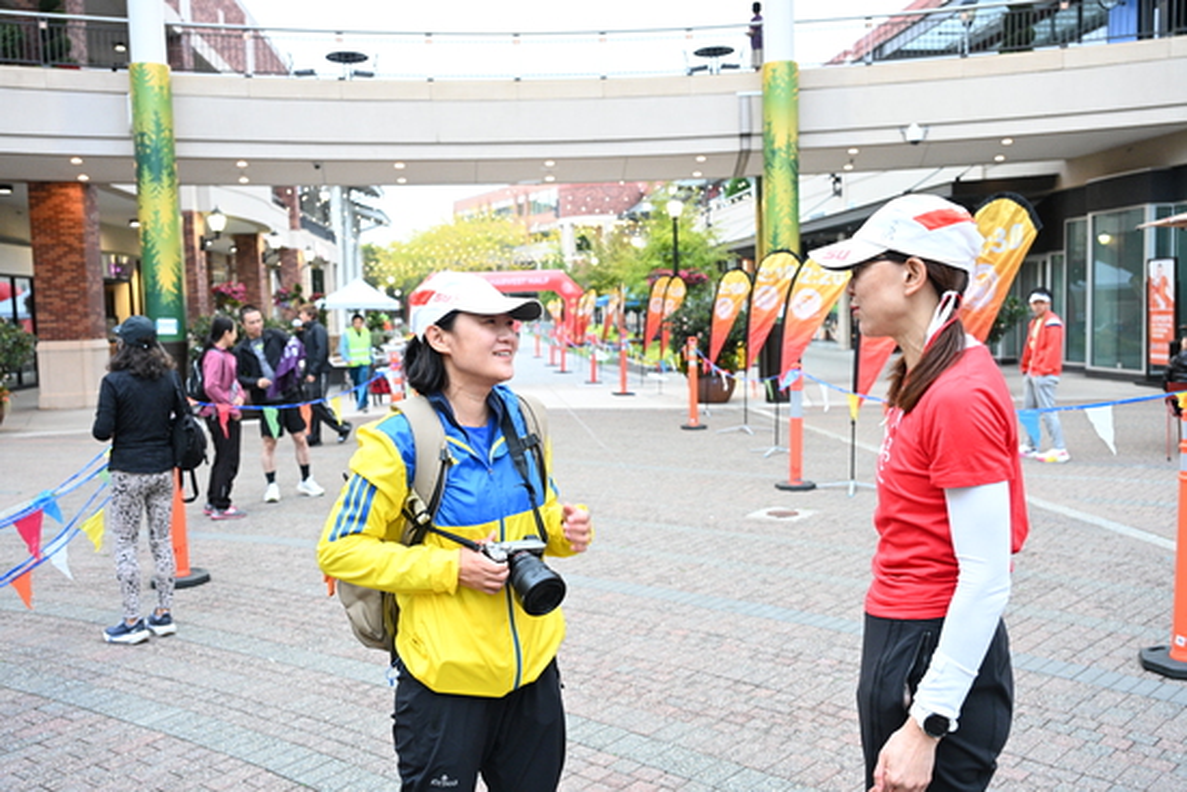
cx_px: 594
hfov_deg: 58.7
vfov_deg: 41.1
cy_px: 396
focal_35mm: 32
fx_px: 1055
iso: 3200
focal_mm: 32
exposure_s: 1/160
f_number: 4
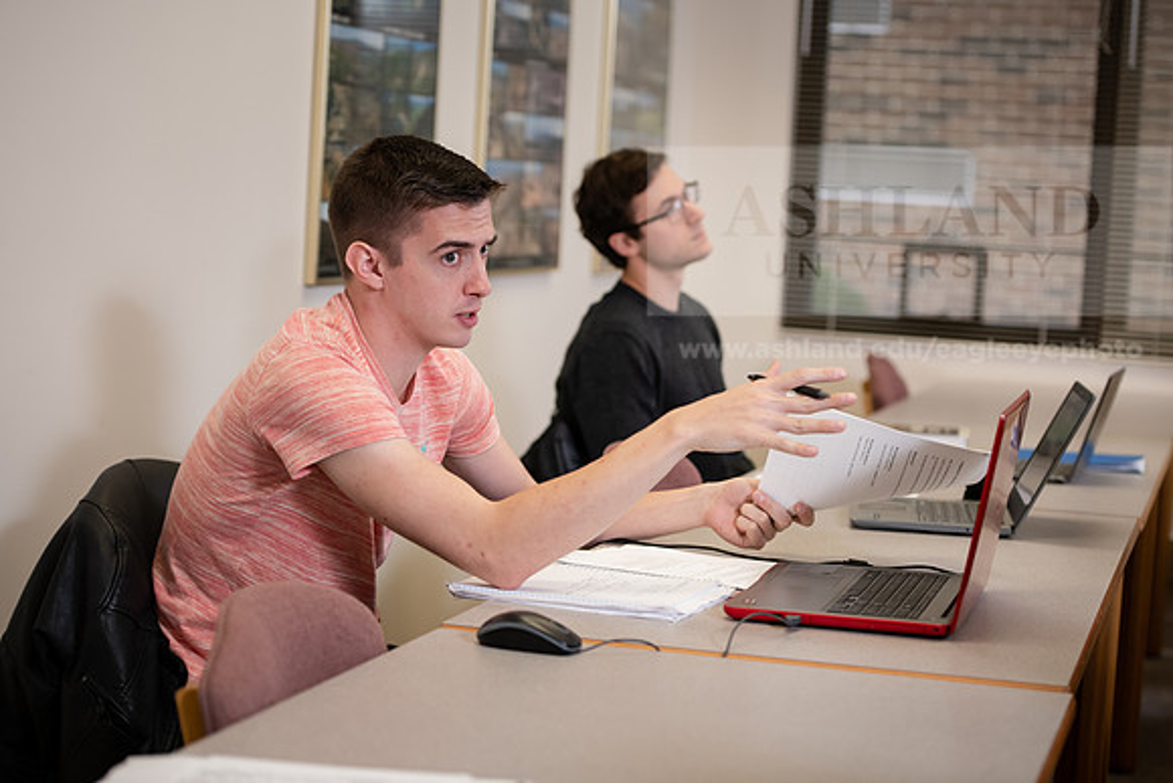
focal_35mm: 80
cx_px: 586
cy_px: 392
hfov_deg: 25.4
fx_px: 2607
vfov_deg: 17.1
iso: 640
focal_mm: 80
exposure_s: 1/200
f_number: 3.2
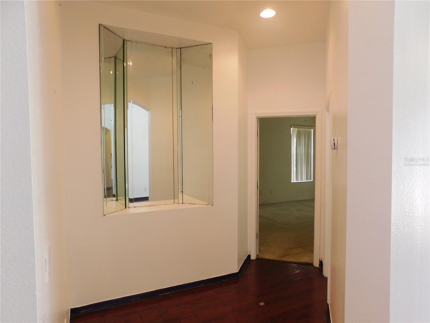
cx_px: 215
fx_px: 286
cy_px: 162
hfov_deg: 73.9
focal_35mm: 23
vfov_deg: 58.9
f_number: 3
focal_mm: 4
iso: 200
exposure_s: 1/30
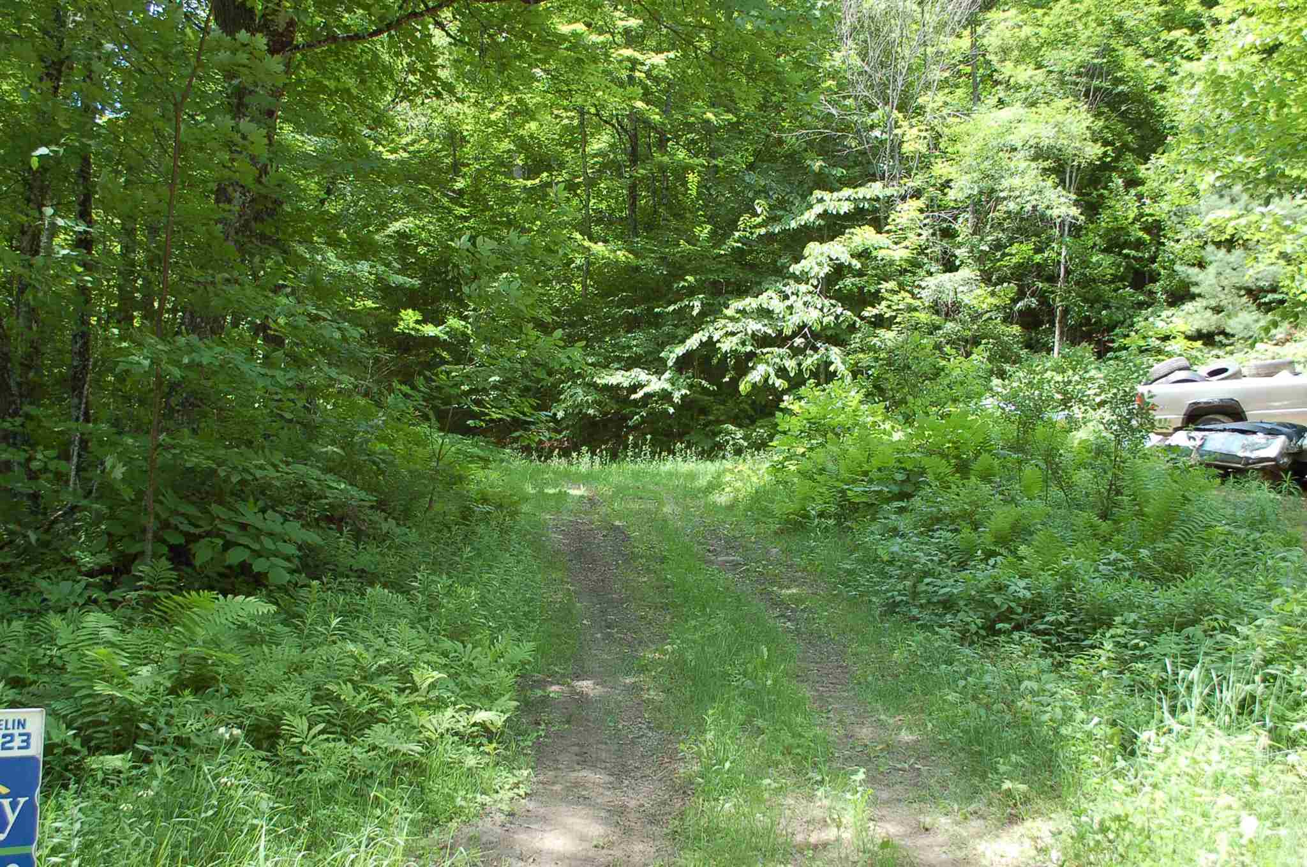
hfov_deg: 49.6
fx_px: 1413
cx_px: 654
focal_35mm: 39
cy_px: 434
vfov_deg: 34.1
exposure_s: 1/100
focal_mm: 26
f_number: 5
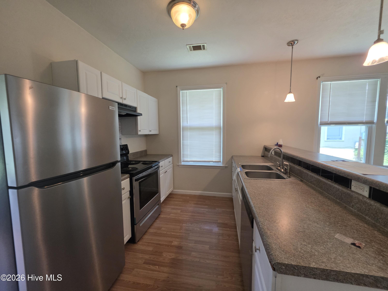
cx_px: 194
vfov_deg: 89.9
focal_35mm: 13
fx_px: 146
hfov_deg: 106.2
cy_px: 146
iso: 250
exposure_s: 1/120
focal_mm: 2.2
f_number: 1.9
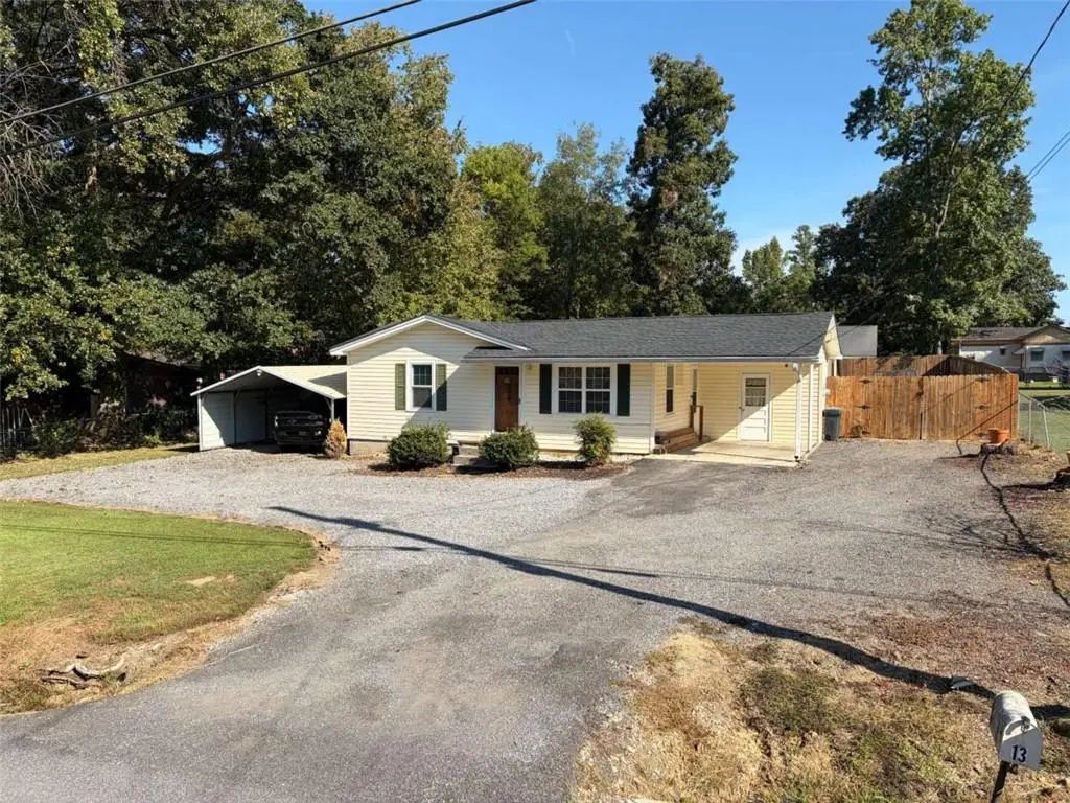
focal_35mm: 26
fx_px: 804
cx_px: 535
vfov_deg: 53.1
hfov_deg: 67.3
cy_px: 402
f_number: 1.6
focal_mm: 5.96
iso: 50
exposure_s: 1/2451
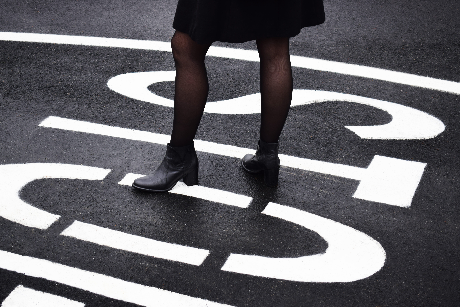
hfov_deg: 29.2
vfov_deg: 19.7
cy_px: 154
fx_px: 882
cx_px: 230
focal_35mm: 69
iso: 200
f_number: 5.3
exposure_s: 1/125
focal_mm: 46
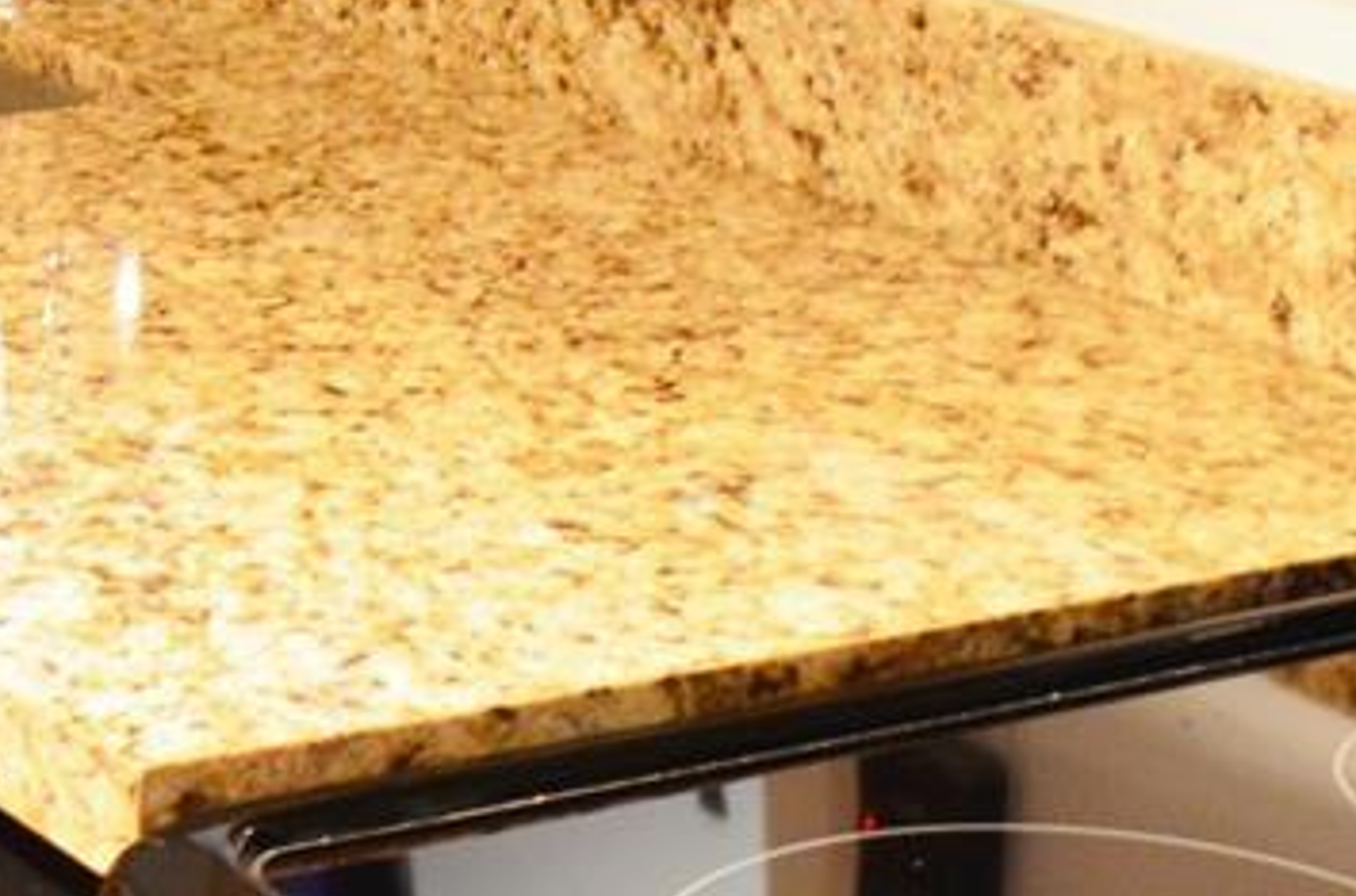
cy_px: -109
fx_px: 4583
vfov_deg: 11.0
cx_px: -509
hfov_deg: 15.8
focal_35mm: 122
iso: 800
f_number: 5.6
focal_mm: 18
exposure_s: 1/8
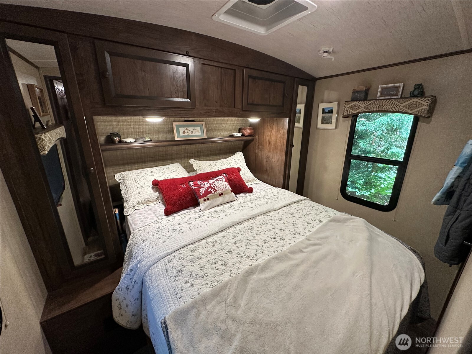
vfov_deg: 85.7
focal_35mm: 14
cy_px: 177
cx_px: 236
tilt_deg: -16.7
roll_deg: +0.0
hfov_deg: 102.1
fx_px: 191
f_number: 2.2
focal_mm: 2.22
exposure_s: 1/89
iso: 320
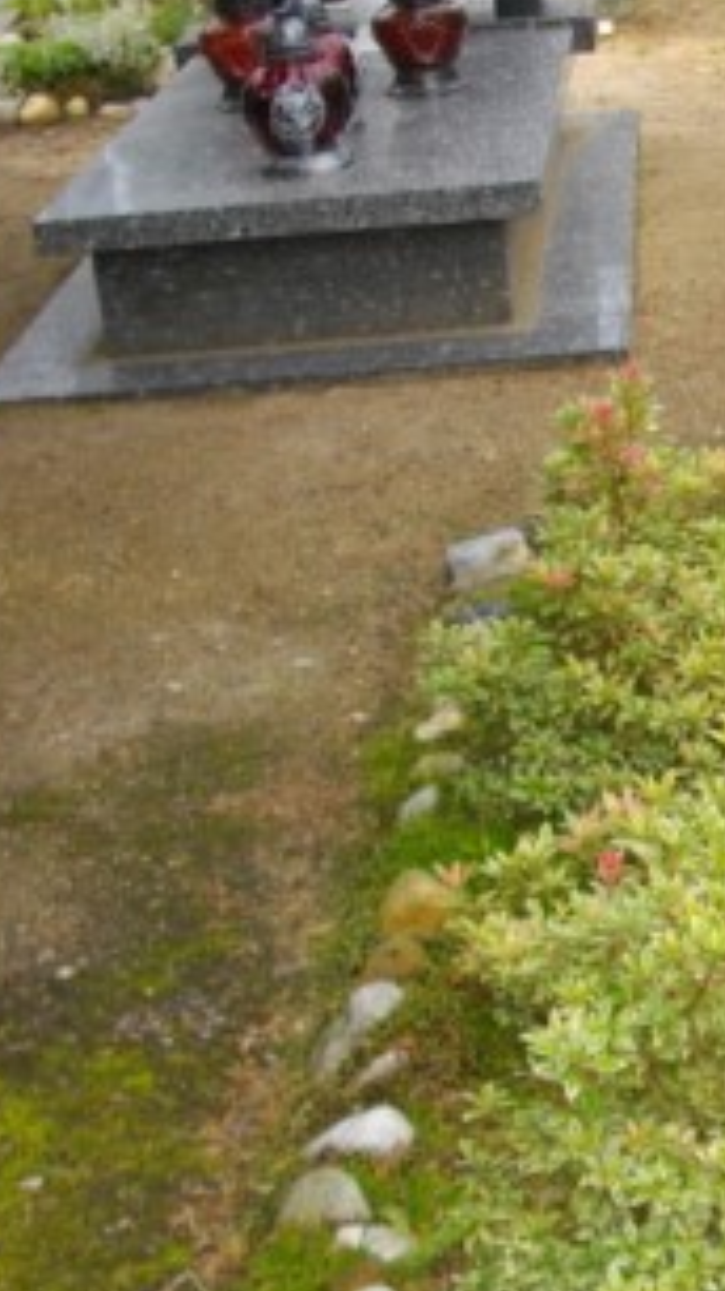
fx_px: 2496
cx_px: 1083
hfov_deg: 15.3
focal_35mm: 73
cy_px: 650
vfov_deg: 29.0
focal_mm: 5.7
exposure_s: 1/500
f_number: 2.9
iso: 100
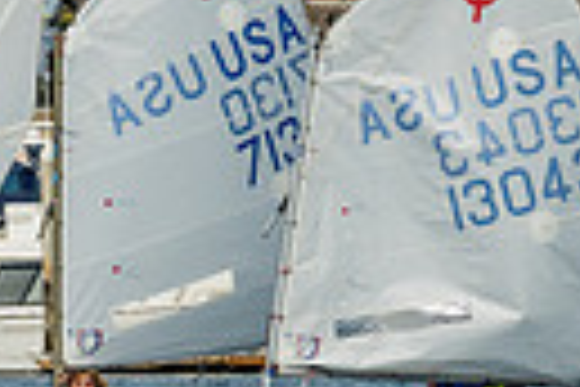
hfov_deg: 3.0
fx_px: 10955
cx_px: -889
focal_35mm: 680
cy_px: -53
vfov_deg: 2.0
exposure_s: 1/500
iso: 250
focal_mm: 125
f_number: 10
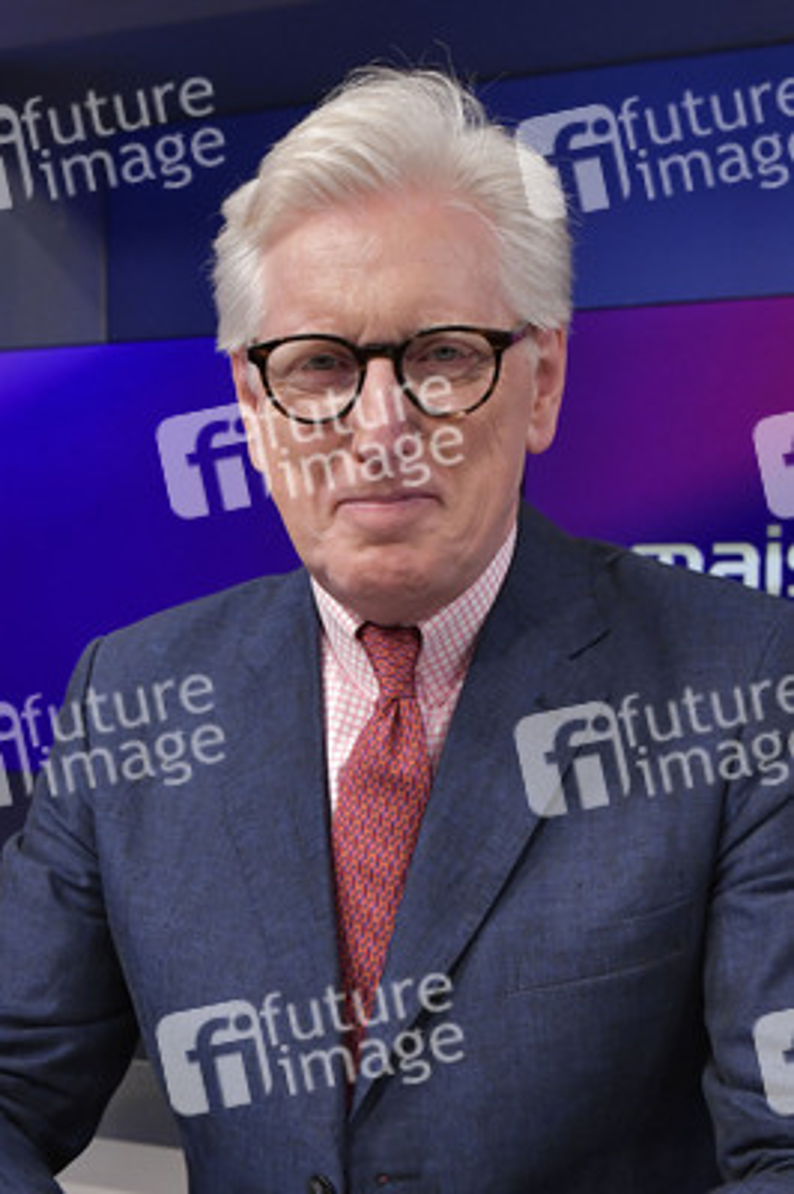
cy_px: 597
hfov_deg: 44.9
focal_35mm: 29
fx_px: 961
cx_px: 397
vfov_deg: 63.7
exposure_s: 1/200
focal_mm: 29
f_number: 6.3
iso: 2500
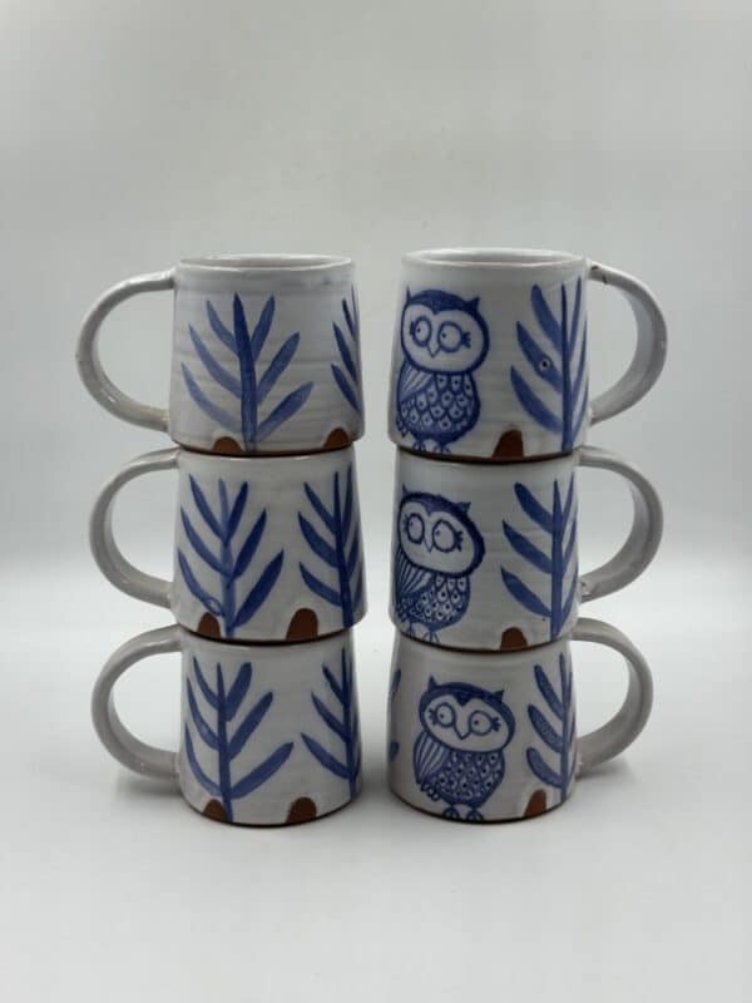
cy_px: 502
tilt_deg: -16.7
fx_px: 1390
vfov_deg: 39.7
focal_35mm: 48
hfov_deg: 30.3
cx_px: 376
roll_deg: -0.4
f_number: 1.78
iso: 64
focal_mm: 6.86
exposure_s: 1/480
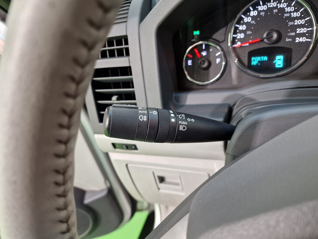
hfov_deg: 73.9
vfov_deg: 58.9
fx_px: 211
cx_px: 159
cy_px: 120
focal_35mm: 23
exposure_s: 1/33
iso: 250
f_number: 1.8
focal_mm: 6.4
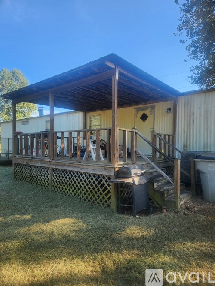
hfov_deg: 58.9
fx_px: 191
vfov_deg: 73.9
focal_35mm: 23
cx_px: 108
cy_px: 143
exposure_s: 1/328
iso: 20
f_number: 1.8
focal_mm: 5.4
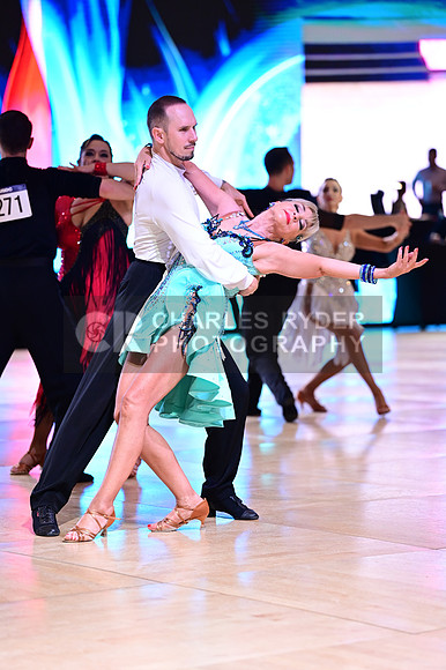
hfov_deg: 11.9
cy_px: 335
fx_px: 2139
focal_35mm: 115
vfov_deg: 17.8
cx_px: 223
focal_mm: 115
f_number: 2.8
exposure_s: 1/500
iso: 2000
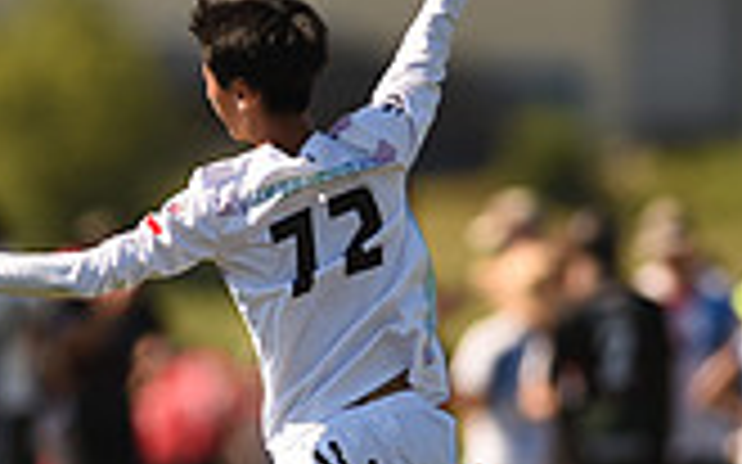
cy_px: 286
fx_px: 28907
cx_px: 234
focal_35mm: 1430
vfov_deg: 0.9
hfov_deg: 1.5
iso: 100
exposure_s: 1/1600
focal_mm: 400
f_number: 3.2
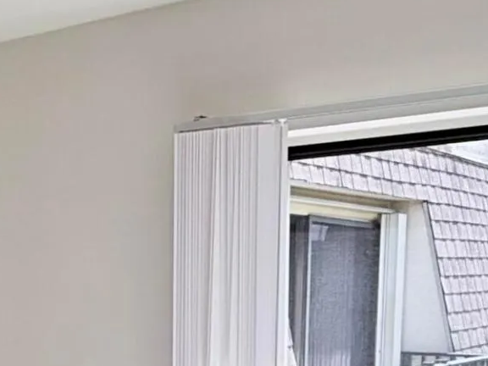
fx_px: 987
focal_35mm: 70
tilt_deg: -6.2
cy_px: 398
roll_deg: +1.5
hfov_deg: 26.3
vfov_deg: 20.1
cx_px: 2
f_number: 2.2
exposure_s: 1/230
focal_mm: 2.22
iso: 40
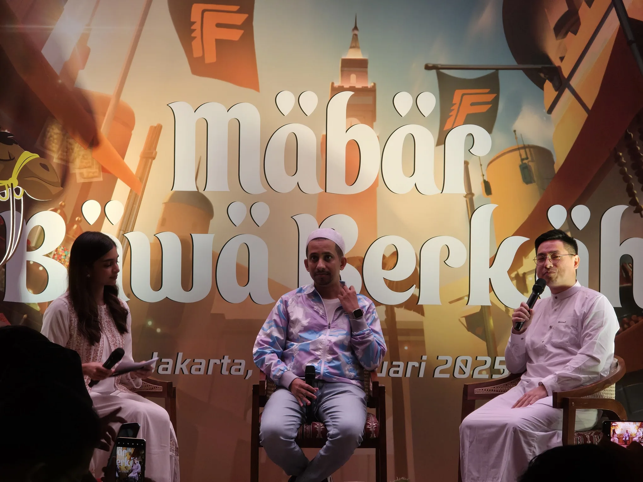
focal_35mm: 115
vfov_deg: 12.9
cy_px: 241
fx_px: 2136
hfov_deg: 17.1
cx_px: 322
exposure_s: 1/54.7
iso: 80
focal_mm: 18.6
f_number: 3.4
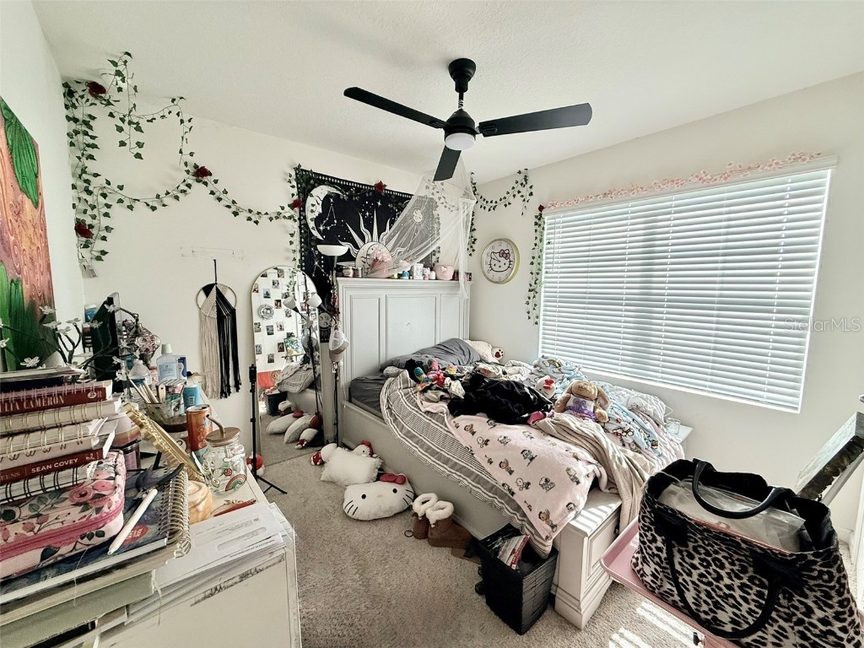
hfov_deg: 102.1
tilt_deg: -6.0
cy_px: 324
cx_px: 432
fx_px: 349
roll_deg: -0.6
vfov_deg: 85.7
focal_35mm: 14
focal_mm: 2.22
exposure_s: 1/120
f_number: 2.2
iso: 160
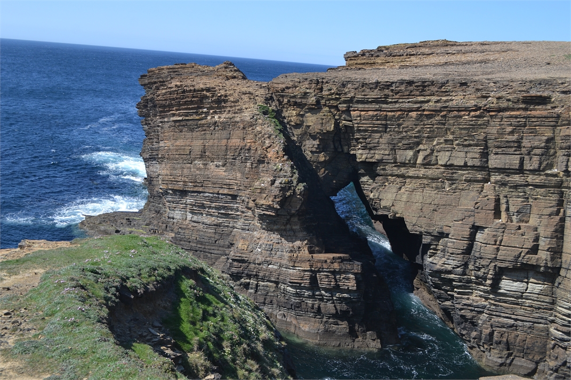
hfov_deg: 49.6
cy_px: 190
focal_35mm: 39
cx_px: 286
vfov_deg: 34.2
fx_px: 619
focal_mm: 26
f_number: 7.1
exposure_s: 1/200
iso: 100
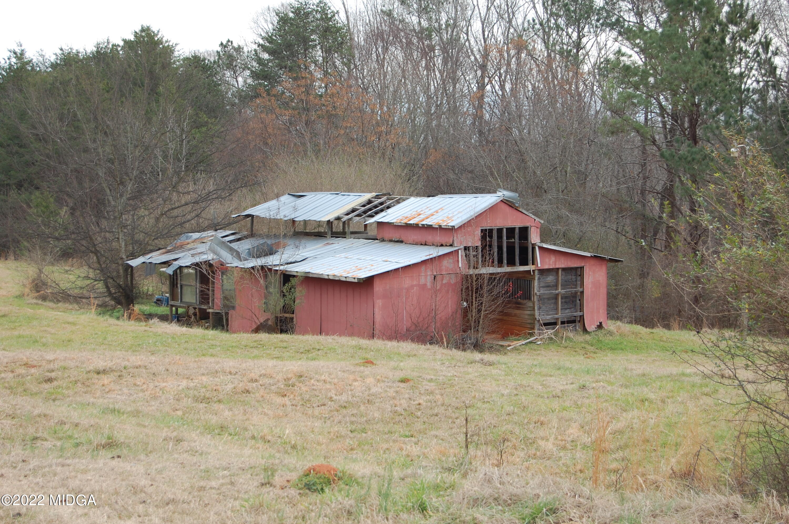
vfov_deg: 19.7
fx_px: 1511
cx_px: 394
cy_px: 262
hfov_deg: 29.3
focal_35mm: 69
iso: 200
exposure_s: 1/160
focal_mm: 46
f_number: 6.3
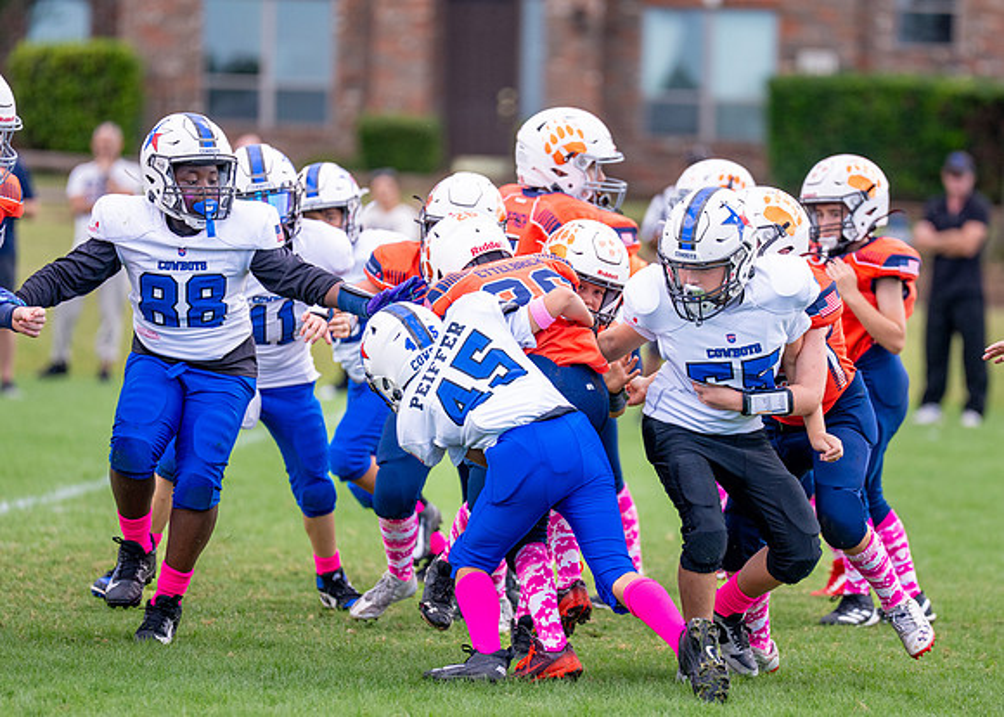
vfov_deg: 5.0
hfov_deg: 7.0
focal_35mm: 287
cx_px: 567
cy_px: 400
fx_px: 8168
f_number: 2.8
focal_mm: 200
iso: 500
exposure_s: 1/2500
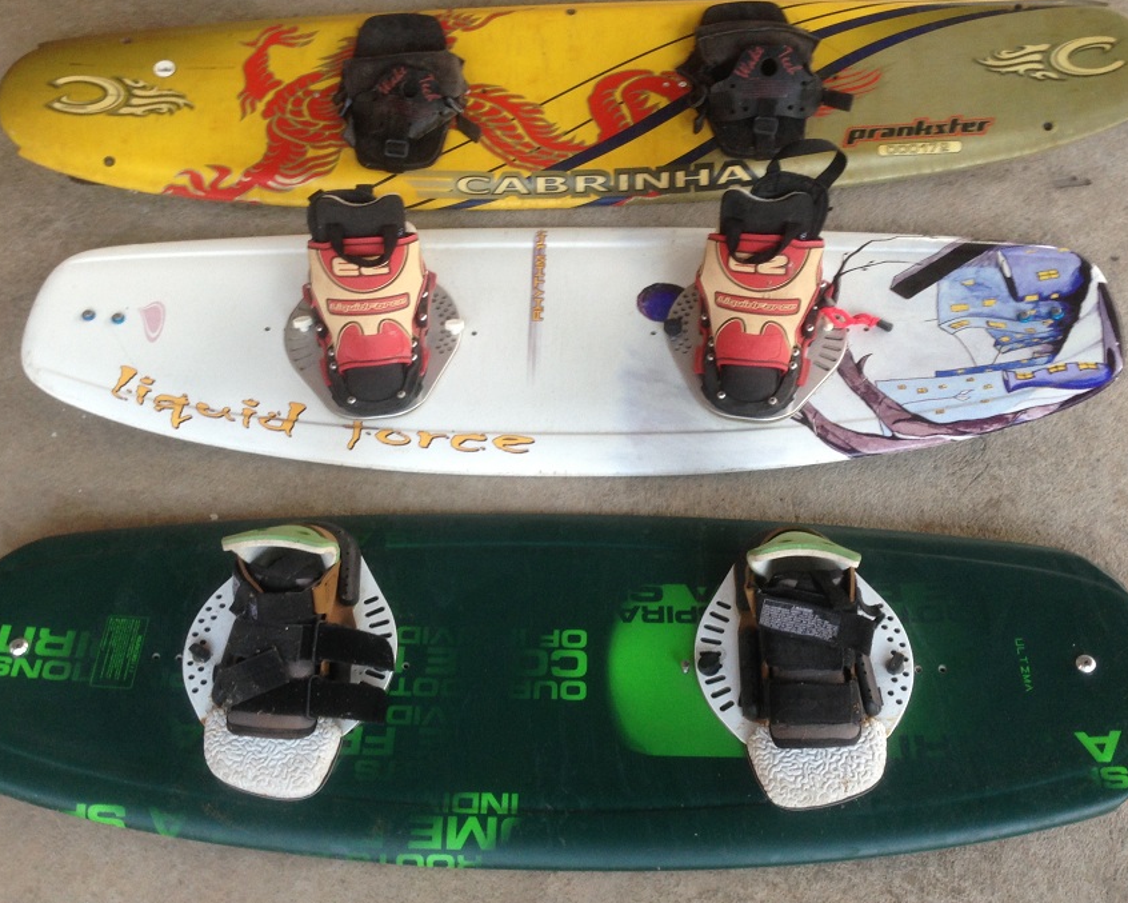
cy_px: 421
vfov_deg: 38.2
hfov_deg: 46.8
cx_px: 545
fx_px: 1302
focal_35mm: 39
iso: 50
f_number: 2.4
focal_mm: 4.13
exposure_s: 1/20
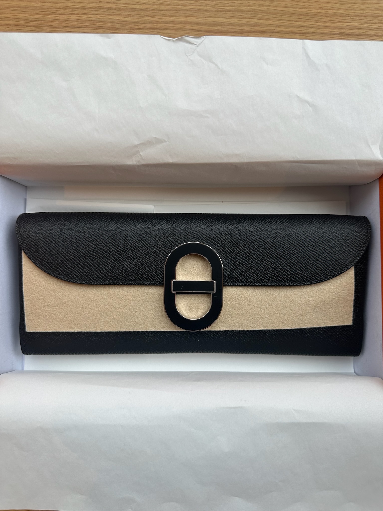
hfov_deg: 56.8
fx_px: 354
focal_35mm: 24
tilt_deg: -86.7
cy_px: 256
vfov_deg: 71.6
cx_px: 192
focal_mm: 6.86
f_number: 1.78
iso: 80
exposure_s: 1/100
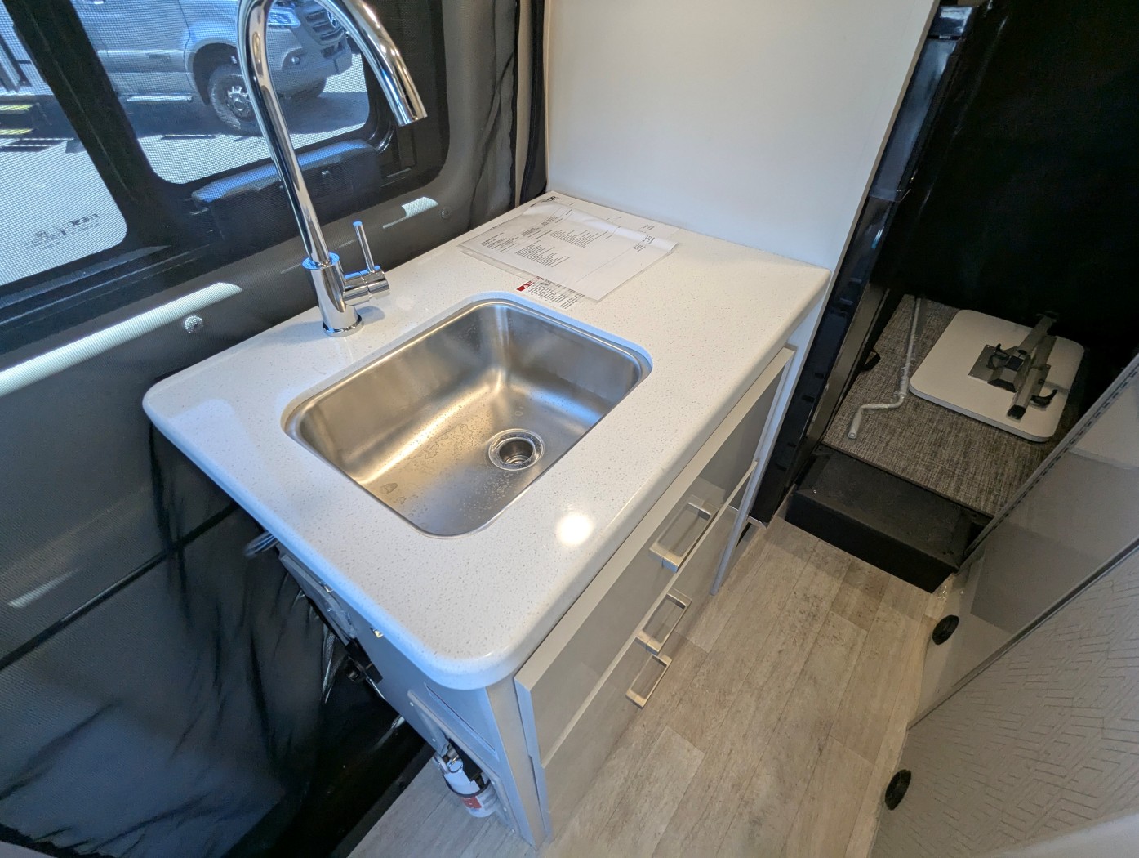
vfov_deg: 78.2
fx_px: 527
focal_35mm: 16
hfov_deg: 94.4
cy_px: 429
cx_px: 570
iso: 218
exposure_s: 1/148
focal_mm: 2.35
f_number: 2.2
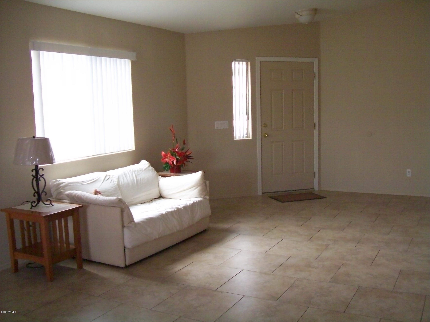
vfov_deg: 39.6
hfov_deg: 51.4
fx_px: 447
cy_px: 161
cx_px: 215
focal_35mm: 36
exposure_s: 1/91.6
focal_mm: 6
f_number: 2.7
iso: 160
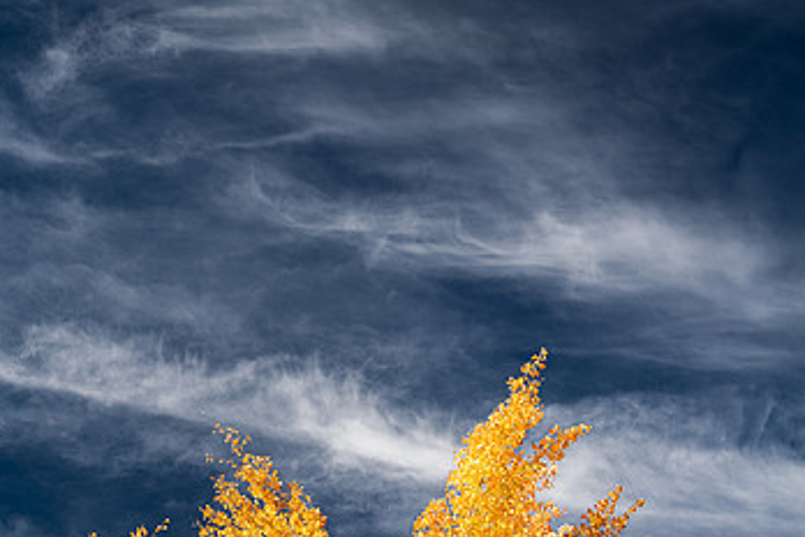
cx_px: 143
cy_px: 441
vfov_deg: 19.2
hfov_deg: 28.1
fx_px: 1565
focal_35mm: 70
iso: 100
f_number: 8
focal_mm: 42
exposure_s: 1/40
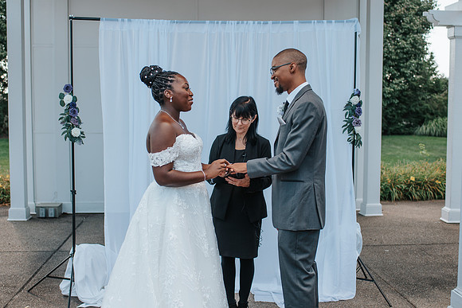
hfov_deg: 39.8
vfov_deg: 27.2
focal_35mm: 50
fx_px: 638
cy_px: 155
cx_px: 229
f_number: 2.8
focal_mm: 35
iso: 100
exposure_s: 1/640
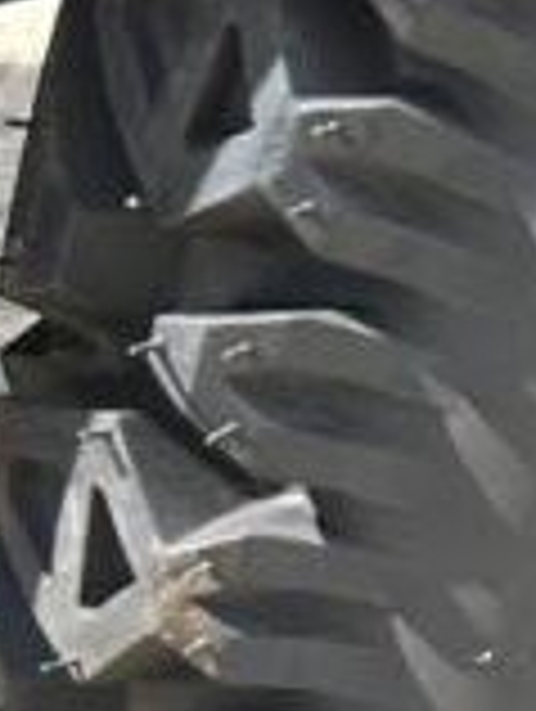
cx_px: 1563
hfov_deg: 6.9
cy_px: 1076
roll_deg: +4.4
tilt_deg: -30.5
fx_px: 4056
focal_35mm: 197
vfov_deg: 9.7
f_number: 1.5
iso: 50
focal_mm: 5.7
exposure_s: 1/1575
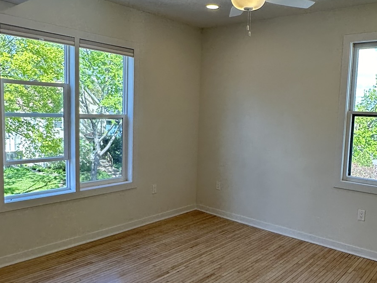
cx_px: 224
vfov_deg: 44.2
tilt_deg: -5.6
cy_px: 144
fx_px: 349
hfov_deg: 56.4
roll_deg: -1.8
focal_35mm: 32
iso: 40
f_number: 2.2
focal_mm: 2.22
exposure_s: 1/153
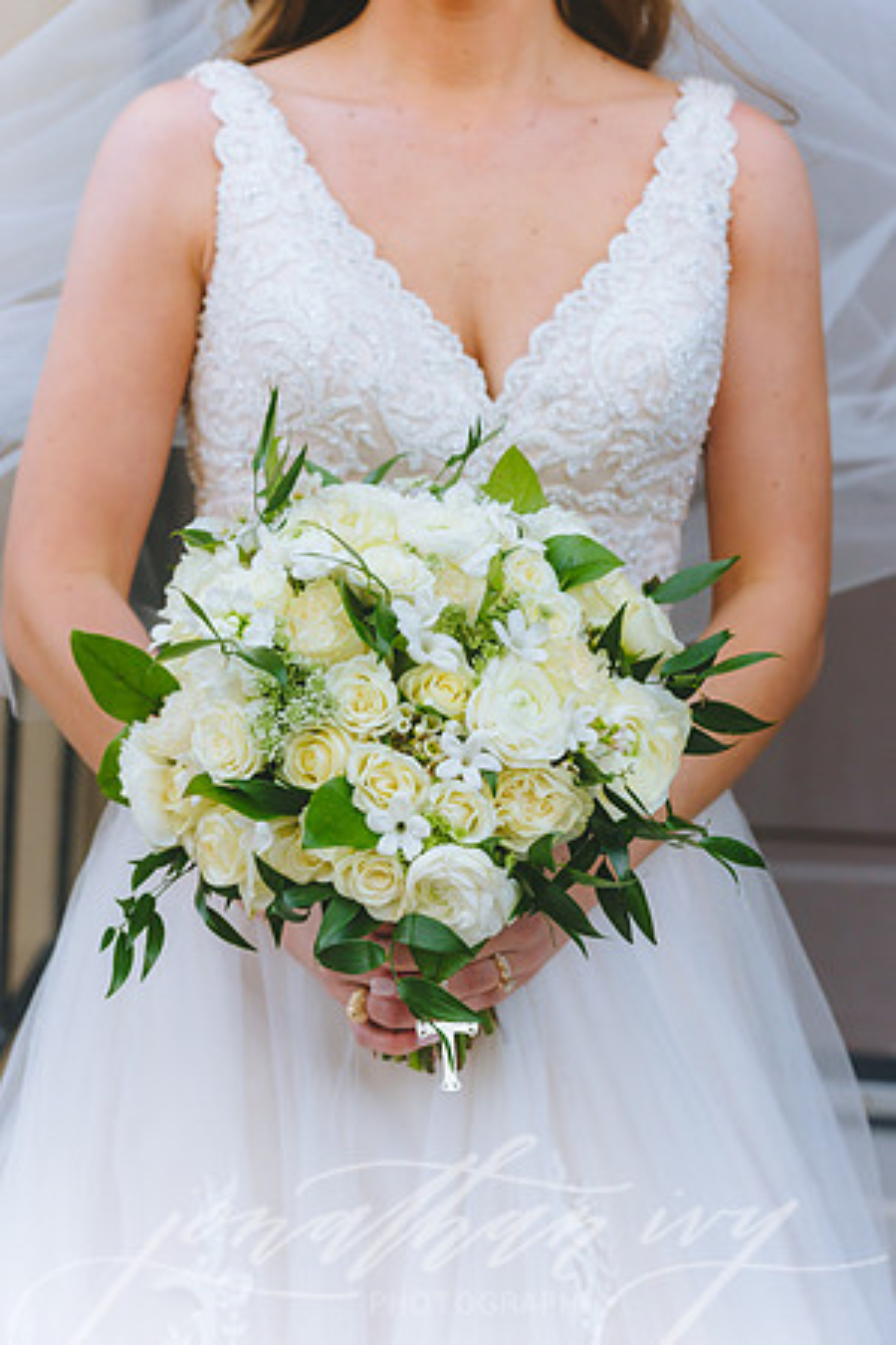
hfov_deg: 14.0
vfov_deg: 20.8
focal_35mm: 98
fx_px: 3658
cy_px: 672
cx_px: 448
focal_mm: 98
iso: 640
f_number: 4
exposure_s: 1/250
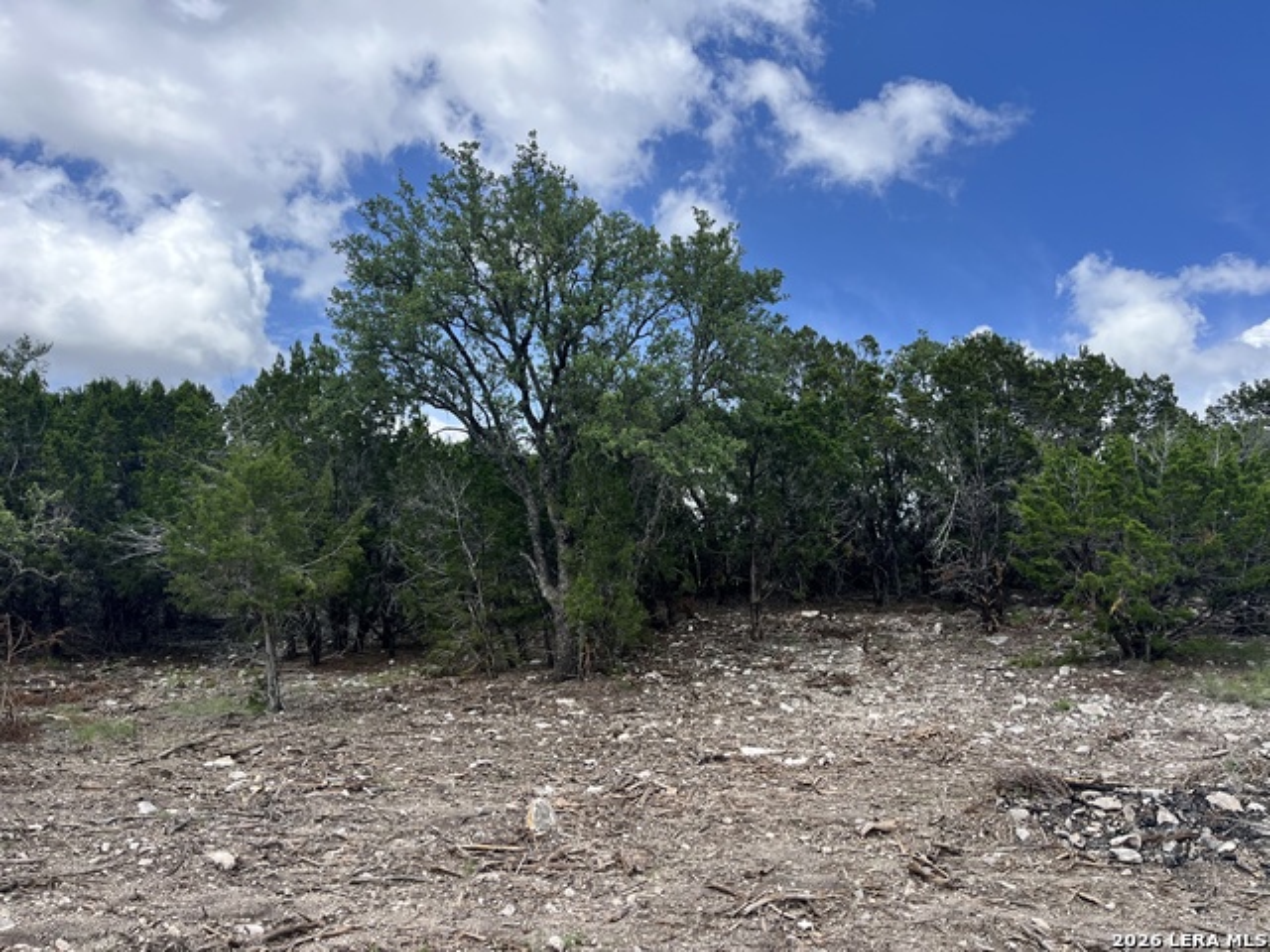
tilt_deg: +9.9
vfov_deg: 53.1
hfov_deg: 67.3
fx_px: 954
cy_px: 476
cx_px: 635
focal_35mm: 26
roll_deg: -1.3
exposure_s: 1/2463
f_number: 1.6
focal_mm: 5.1
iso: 50
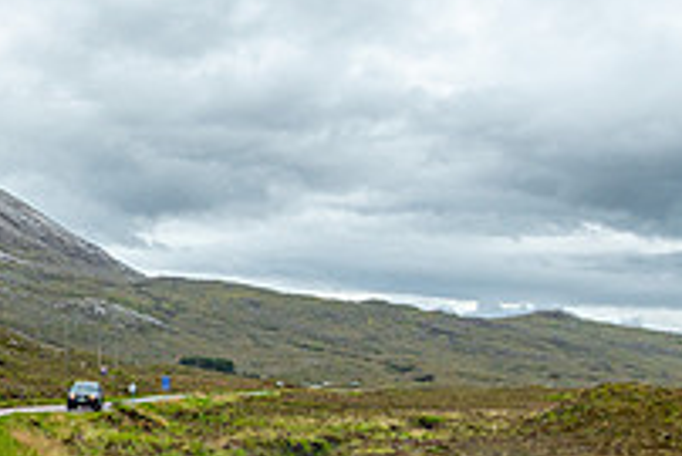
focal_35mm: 69
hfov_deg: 25.7
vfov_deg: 19.6
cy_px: 356
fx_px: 1308
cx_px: -165
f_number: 5.6
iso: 125
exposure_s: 1/200
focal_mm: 8.8
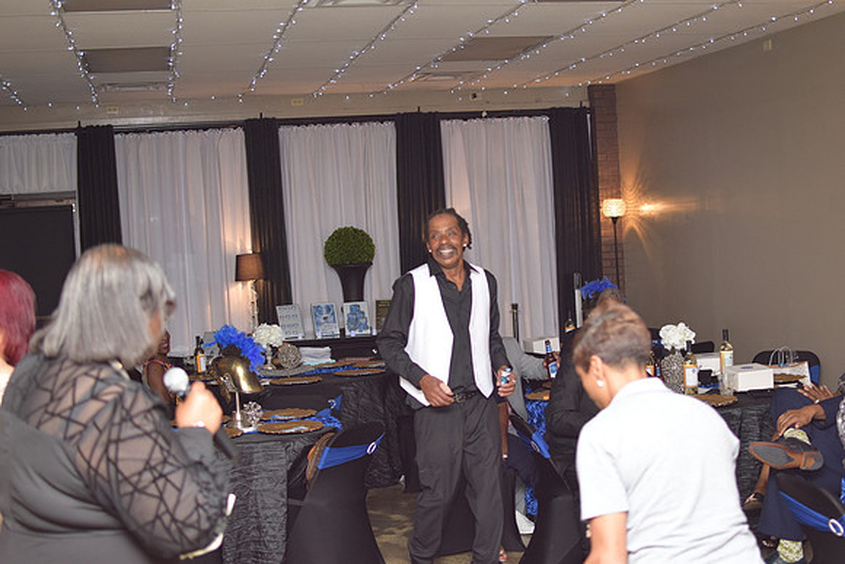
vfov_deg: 25.8
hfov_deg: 37.8
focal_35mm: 52
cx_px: 422
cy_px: 282
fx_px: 1233
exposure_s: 1/200
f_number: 2.5
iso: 800
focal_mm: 35
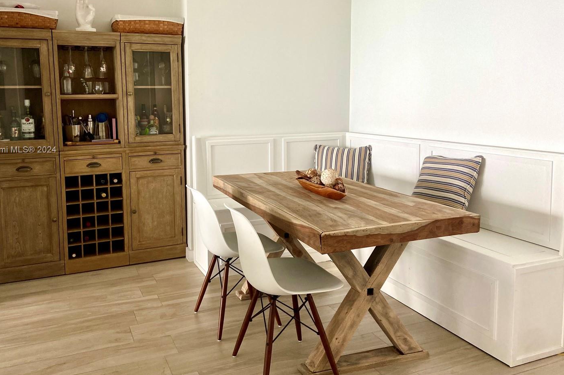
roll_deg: +0.0
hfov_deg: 60.1
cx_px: 250
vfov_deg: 42.1
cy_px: 150
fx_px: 486
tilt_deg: -6.5
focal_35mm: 31
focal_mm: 4.25
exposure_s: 1/70
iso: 125
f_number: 1.8
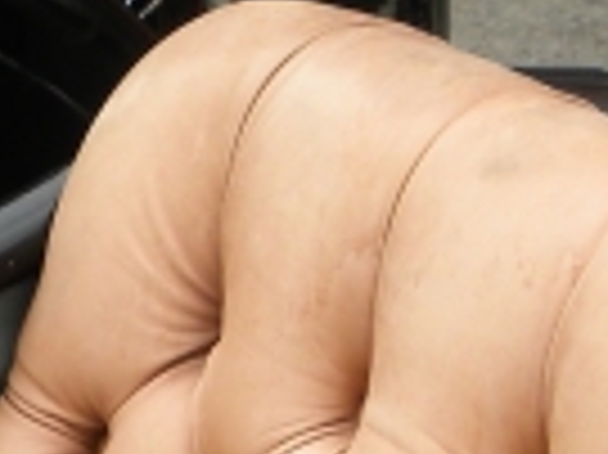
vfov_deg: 6.9
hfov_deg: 9.2
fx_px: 3668
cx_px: -356
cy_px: 921
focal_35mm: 209
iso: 64
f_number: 3.5
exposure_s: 1/96.7
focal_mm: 6.6
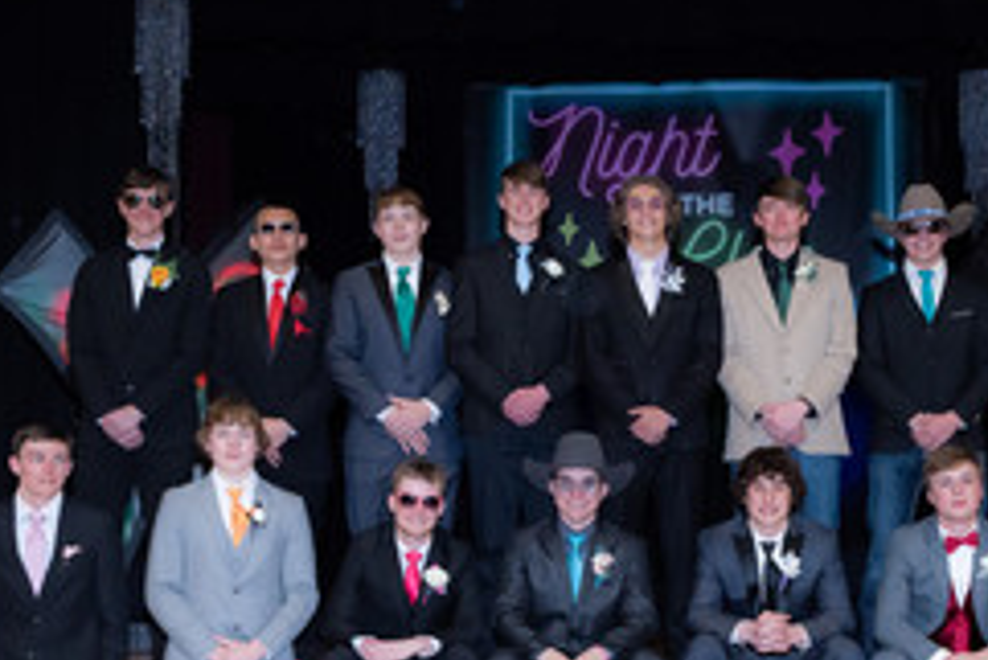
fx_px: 1757
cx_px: 581
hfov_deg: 31.3
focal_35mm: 64
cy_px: 521
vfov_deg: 21.0
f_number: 6.3
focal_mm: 32
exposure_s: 1/125
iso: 2000
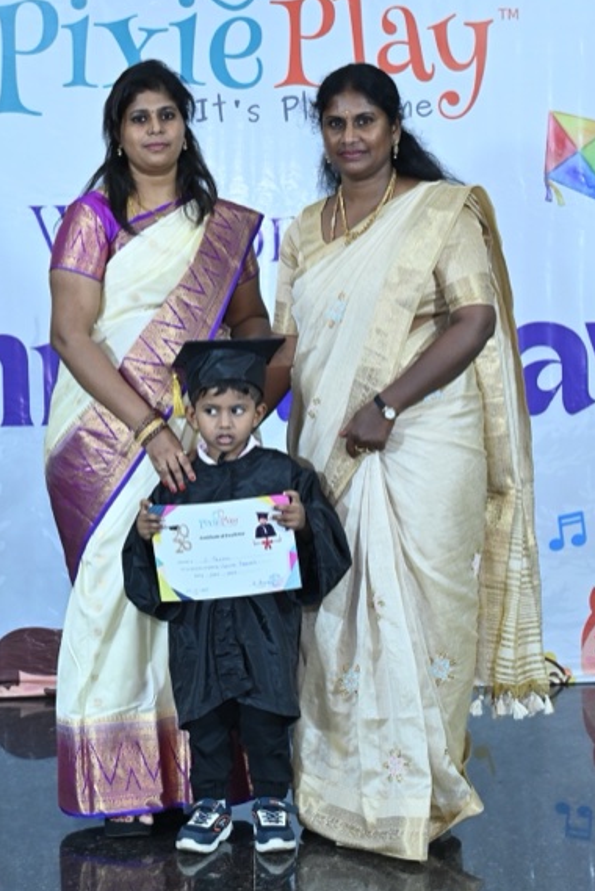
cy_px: 401
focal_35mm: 72
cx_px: 280
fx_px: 1783
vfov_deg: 28.0
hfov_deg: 18.9
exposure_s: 1/160
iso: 1250
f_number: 6.3
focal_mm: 41
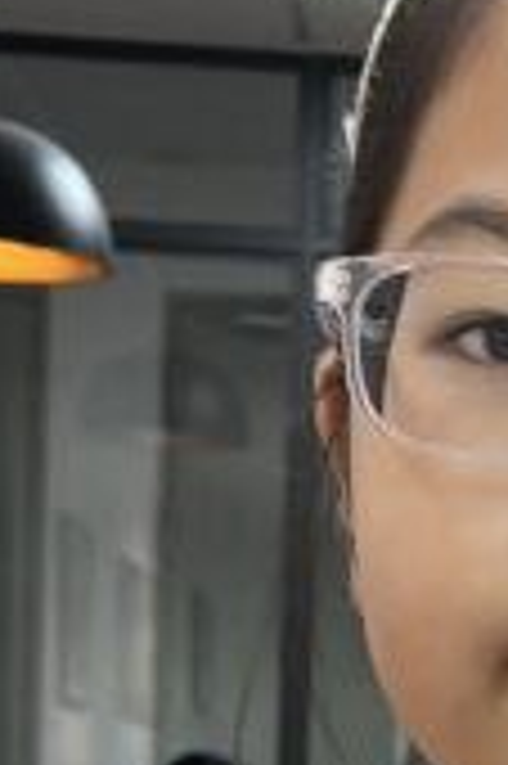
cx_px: 620
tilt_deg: -8.7
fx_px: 3372
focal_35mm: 159
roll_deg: -3.0
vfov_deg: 12.0
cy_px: 1318
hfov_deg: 8.5
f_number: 1.6
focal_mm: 5.1
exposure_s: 1/100
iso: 80
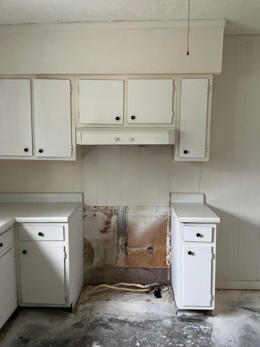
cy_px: 174
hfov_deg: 48.2
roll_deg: -0.8
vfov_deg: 61.7
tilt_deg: -6.3
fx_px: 290
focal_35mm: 29
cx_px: 130
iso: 100
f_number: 1.8
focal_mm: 3
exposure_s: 1/60
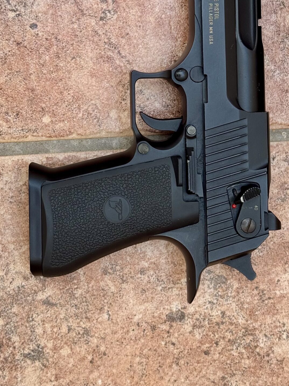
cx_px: 133
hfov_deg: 17.2
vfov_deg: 22.4
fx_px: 957
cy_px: 75
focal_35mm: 86
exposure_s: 1/121
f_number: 1.78
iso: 50
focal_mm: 6.76
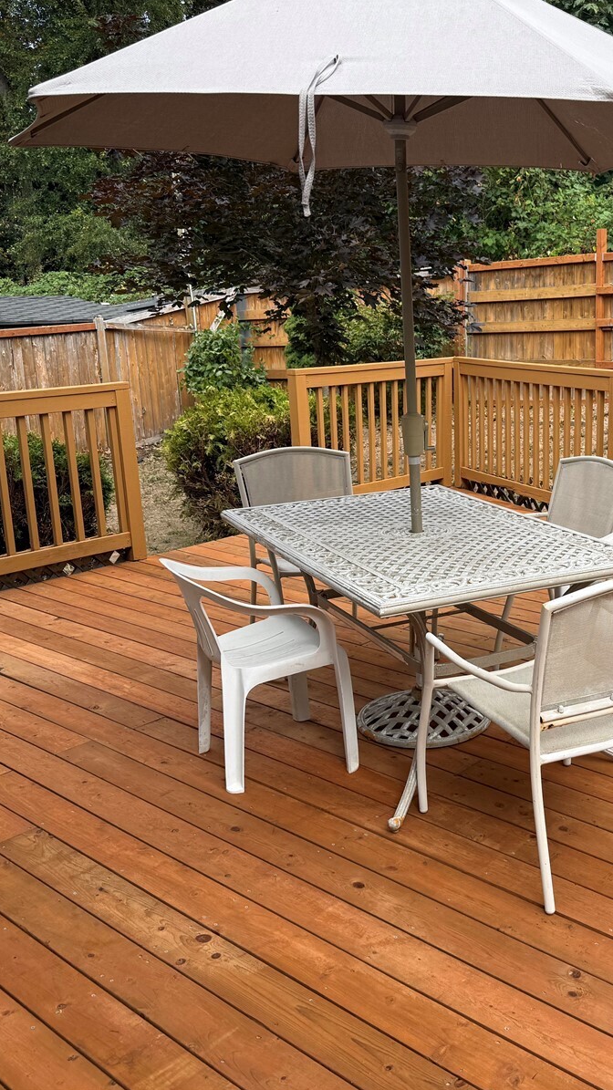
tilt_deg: -13.5
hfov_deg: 32.9
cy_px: 545
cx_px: 482
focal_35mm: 35
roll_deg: +1.2
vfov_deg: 56.6
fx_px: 1012
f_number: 1.78
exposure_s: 1/1192
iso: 80
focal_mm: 6.76
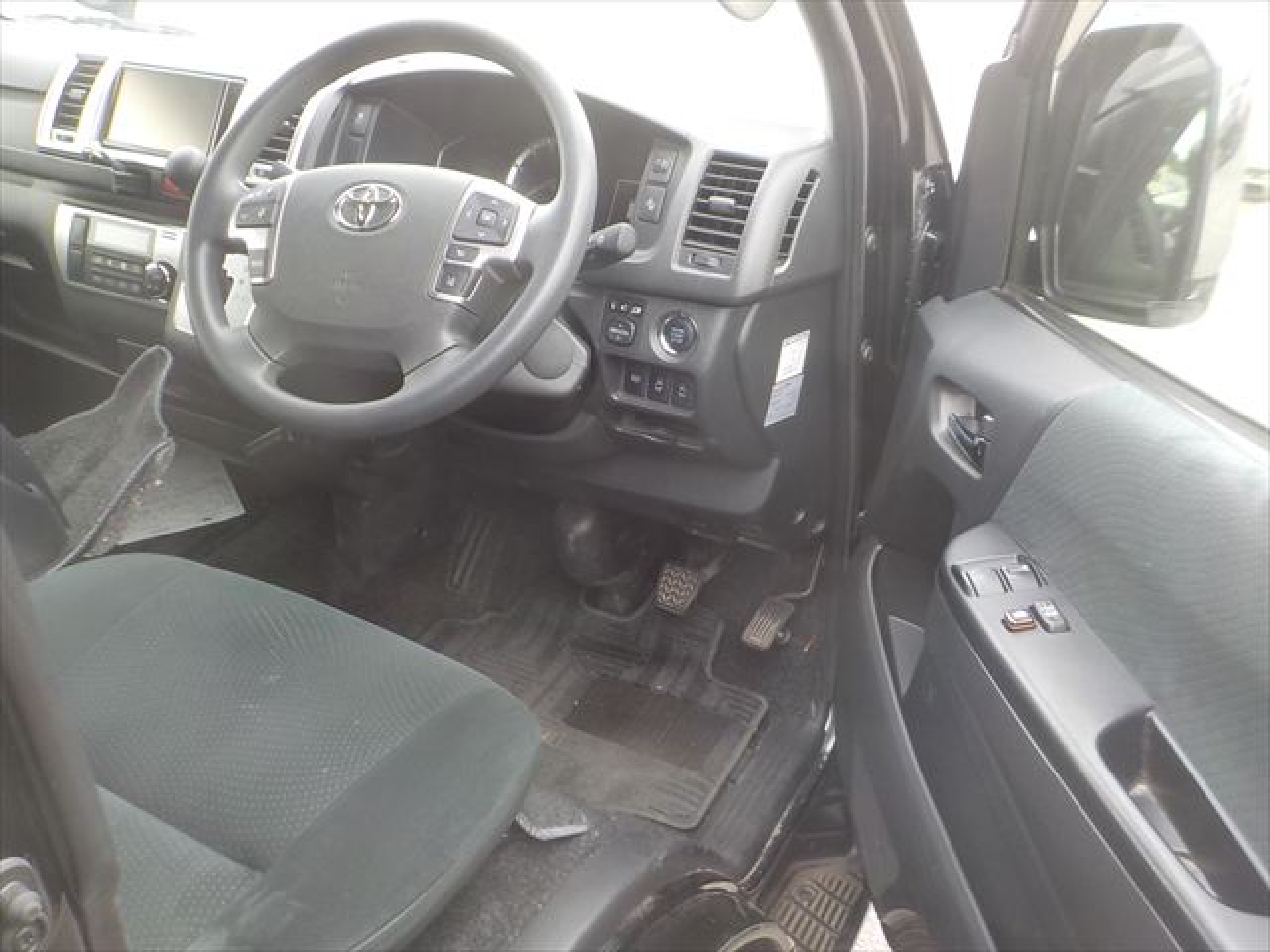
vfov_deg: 46.8
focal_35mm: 30
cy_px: 476
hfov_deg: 60.0
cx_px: 635
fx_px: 1101
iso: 125
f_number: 3.3
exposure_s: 1/50
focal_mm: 4.1
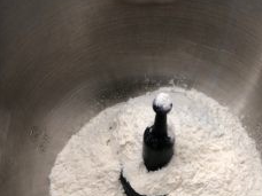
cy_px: 121
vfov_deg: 33.5
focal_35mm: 43
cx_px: 162
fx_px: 325
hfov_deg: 43.5
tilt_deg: -56.3
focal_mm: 4
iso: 32
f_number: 1.8
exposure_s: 1/100
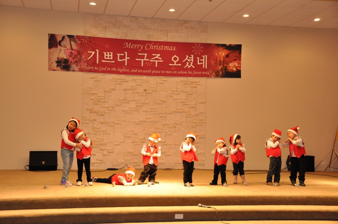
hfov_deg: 38.9
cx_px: 169
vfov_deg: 26.4
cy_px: 112
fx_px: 478
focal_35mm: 51
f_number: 4.2
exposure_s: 1/60
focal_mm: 34
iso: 1600
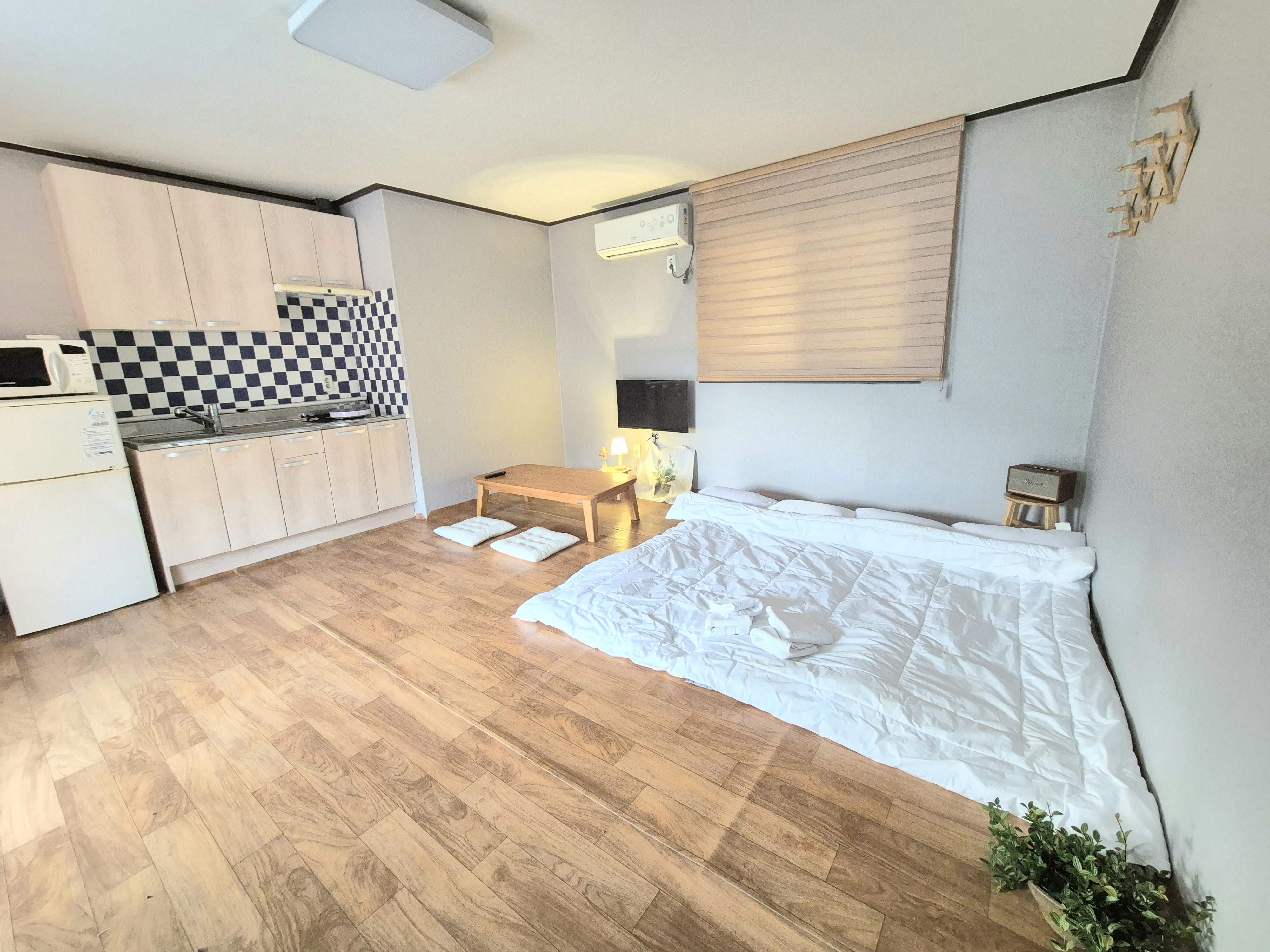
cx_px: 635
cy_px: 476
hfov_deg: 106.2
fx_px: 477
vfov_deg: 89.9
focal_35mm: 13
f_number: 2.2
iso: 1600
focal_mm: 2.2
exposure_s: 1/40
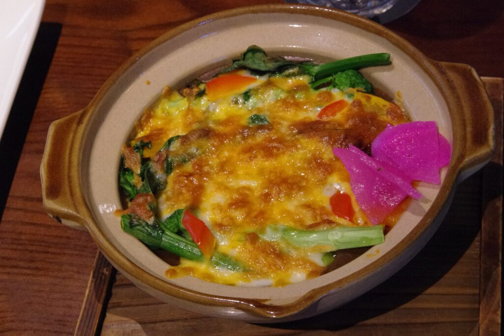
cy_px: 168
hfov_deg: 24.8
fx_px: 1148
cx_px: 252
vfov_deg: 16.7
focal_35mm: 82
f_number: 14
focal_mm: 55
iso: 6400
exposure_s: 1/50
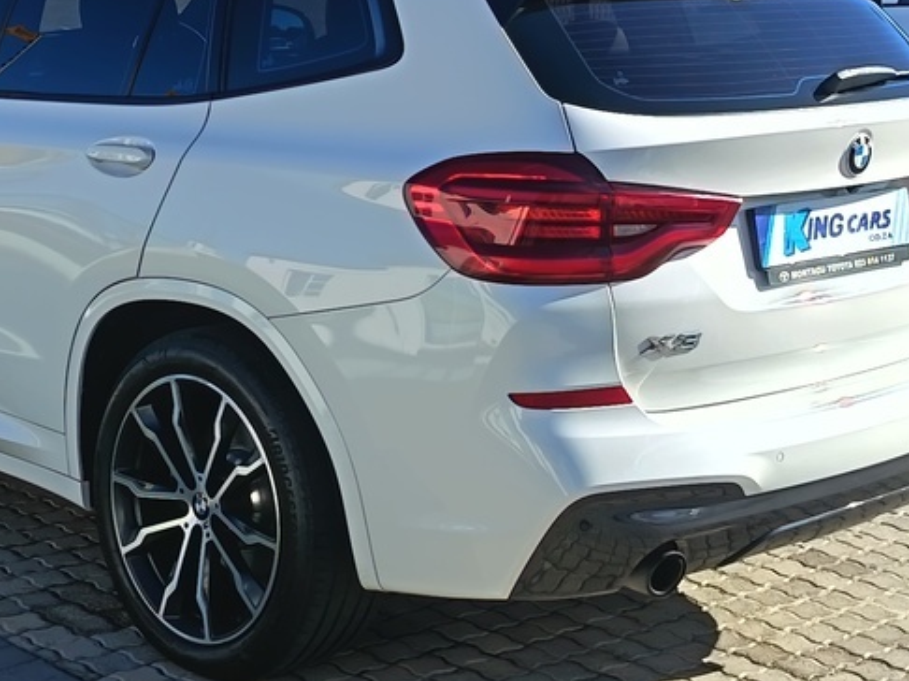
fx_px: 2047
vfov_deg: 18.8
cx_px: 329
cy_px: 170
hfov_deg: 24.9
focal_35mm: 78
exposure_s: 1/587
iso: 100
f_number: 1.75
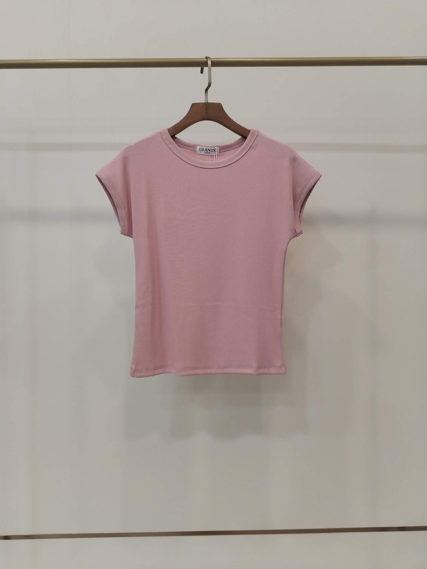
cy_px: 284
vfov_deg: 61.7
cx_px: 214
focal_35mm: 29
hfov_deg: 48.2
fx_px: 477
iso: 232
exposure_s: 1/60
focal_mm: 4.75
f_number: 1.8
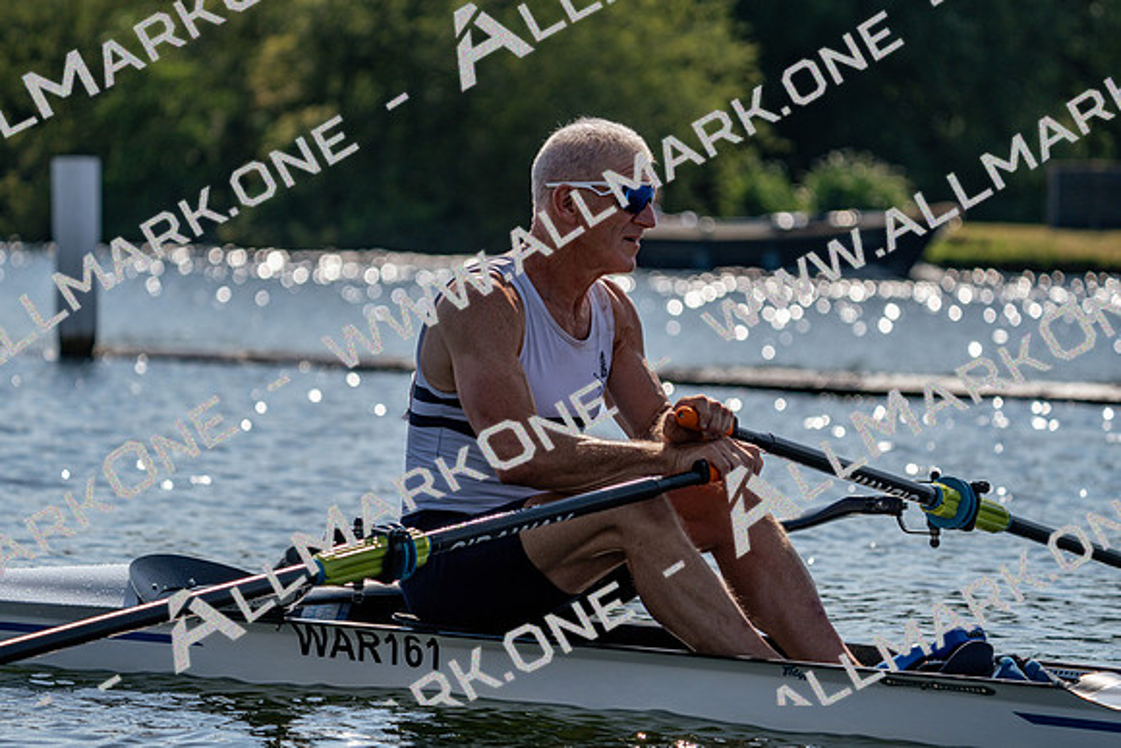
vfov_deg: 6.9
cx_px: 560
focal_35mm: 200
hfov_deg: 10.3
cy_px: 374
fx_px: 6229
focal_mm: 200
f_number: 5.6
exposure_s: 1/1600
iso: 100
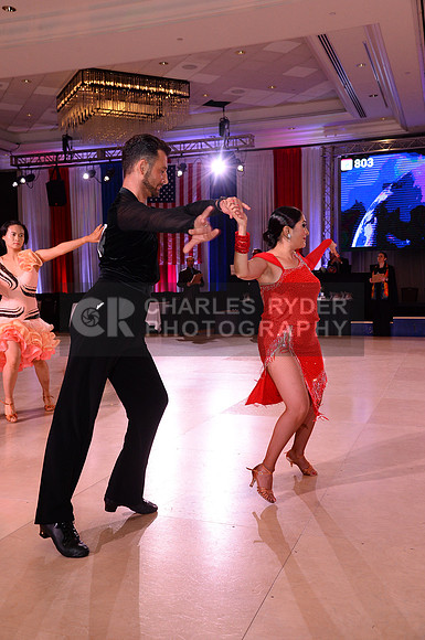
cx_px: 212
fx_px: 675
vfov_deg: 50.8
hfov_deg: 35.0
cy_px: 320
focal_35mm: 38
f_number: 6.3
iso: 2500
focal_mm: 38
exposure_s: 1/250
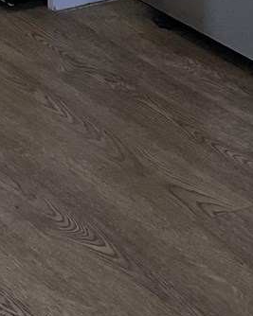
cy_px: -558
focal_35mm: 175
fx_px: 1639
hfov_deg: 7.8
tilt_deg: -3.8
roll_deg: -1.1
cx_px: -486
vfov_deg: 9.3
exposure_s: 1/190
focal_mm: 4.25
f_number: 1.8
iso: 32
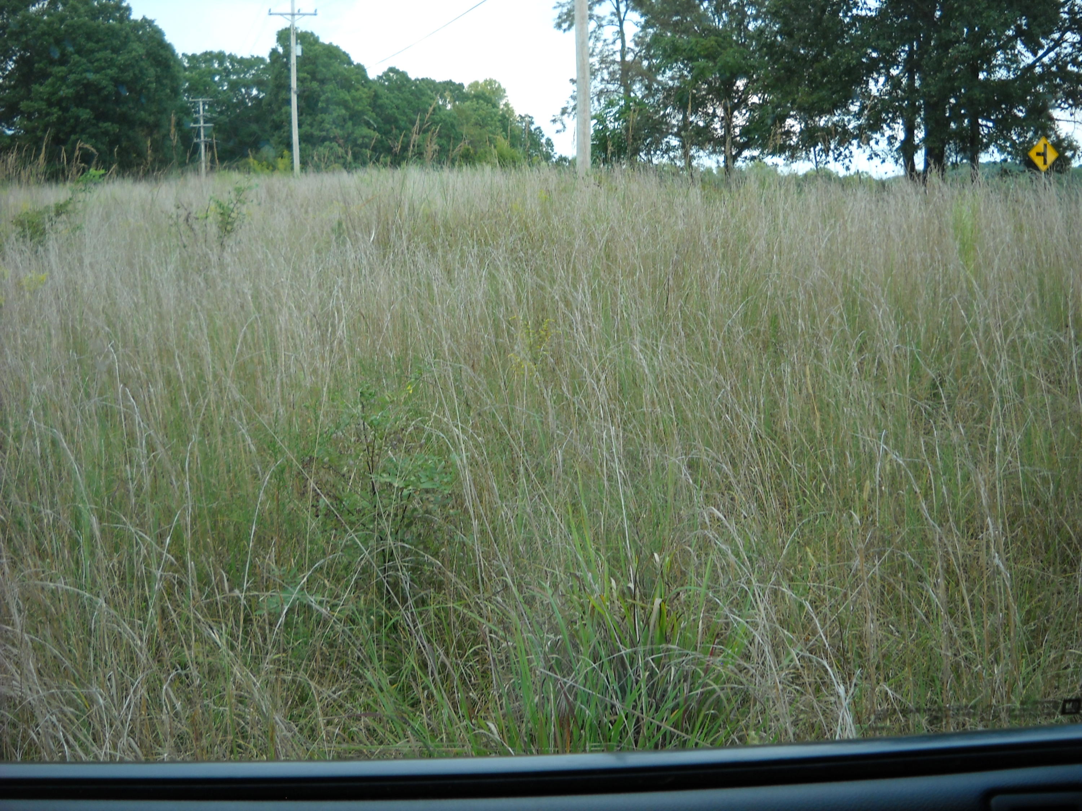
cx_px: 541
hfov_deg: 45.8
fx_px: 1282
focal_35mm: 41
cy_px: 406
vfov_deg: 35.1
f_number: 3.1
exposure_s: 1/91
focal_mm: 6.72
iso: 64
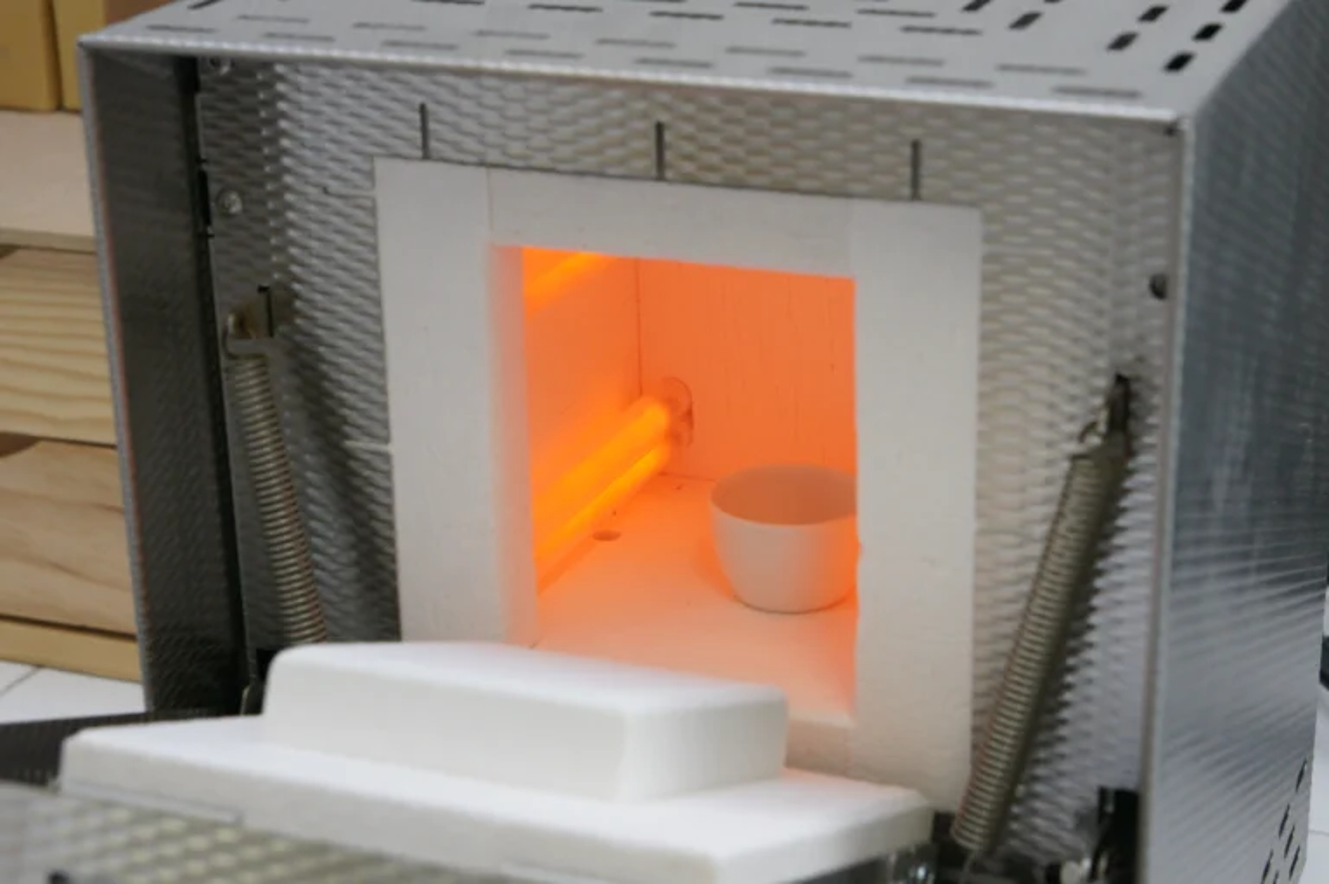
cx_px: 664
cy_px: 442
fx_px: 2767
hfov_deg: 27.0
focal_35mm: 75
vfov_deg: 18.2
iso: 640
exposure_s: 1/125
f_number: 6.3
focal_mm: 50
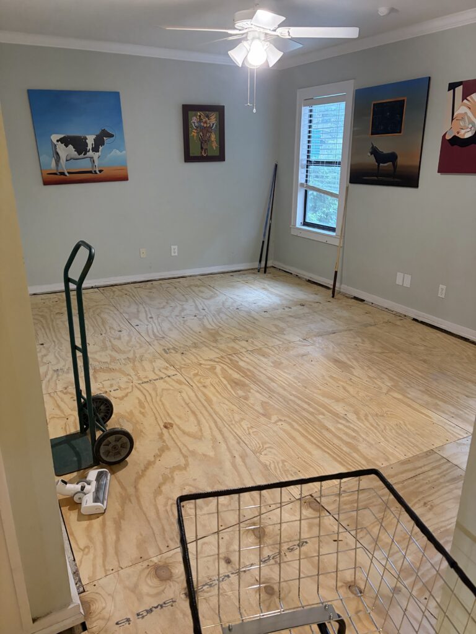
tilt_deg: -18.1
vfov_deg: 67.3
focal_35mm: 26
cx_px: 238
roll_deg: -1.0
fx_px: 477
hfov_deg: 53.1
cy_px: 317
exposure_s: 1/40
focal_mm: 5.96
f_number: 1.6
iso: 400
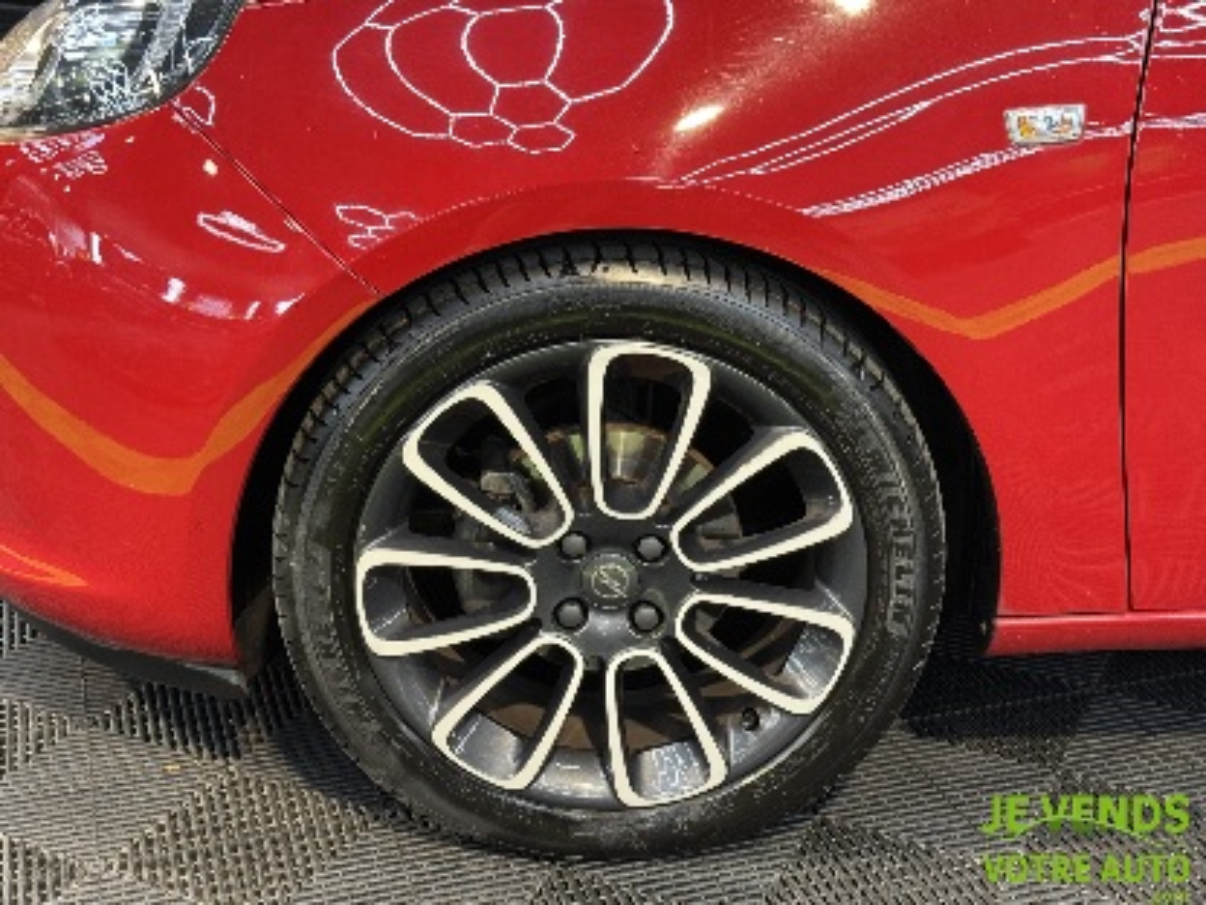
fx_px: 1672
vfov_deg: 30.3
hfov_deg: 39.7
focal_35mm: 48
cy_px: 452
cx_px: 603
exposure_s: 1/50
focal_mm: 6.76
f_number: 1.78
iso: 250
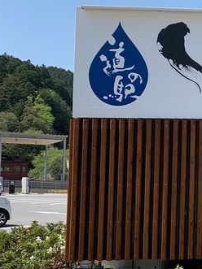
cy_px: 143
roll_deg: -0.2
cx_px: 314
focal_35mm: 64
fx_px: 498
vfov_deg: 30.3
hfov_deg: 19.5
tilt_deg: +5.3
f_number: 1.8
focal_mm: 4.25
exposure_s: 1/1845
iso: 25
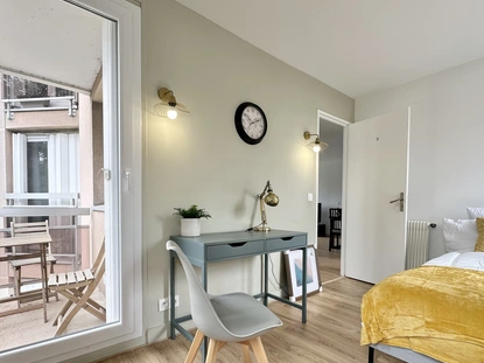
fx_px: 252
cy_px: 215
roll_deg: -0.7
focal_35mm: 18
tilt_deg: -1.7
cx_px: 235
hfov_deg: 87.7
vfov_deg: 70.9
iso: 50
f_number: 2.2
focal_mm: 2.22
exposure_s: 1/99
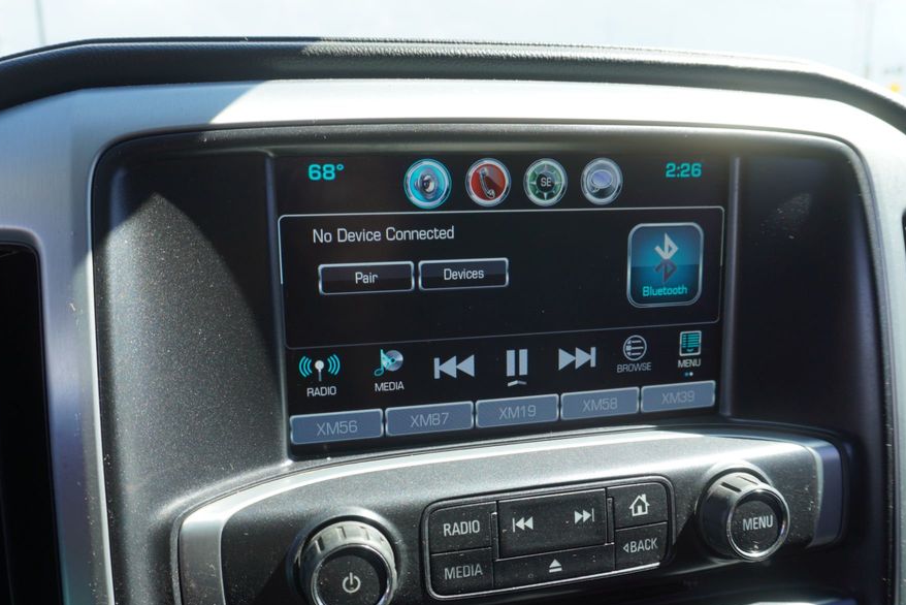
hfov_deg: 65.4
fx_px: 705
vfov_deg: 46.4
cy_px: 337
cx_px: 429
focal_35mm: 28
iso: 100
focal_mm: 16
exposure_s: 1/100
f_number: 5
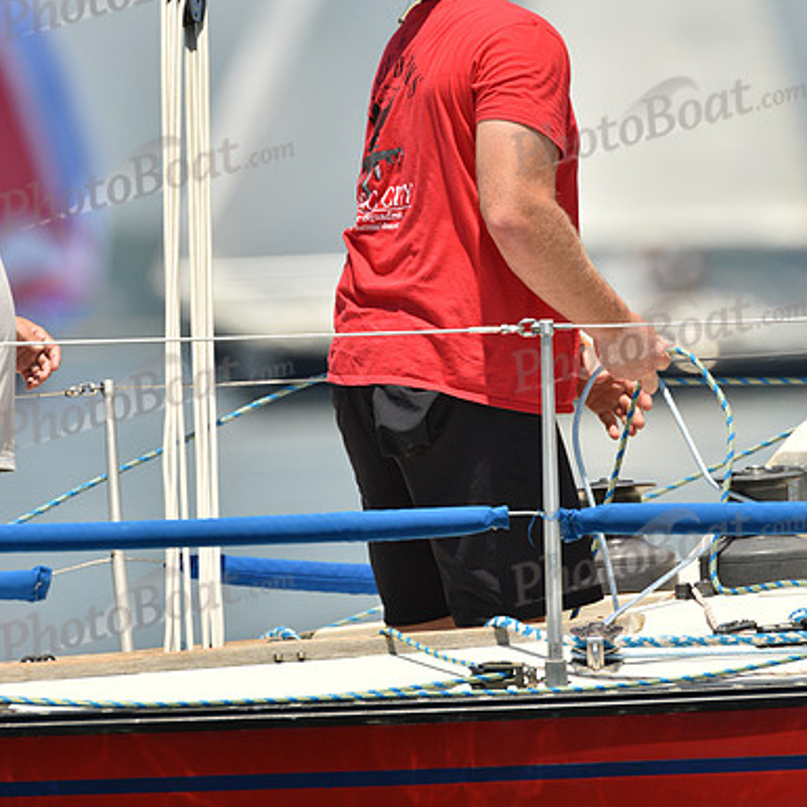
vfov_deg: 2.3
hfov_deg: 2.3
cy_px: 260
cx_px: 404
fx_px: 20283
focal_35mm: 769
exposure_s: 1/1600
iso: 320
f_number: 7.1
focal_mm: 600
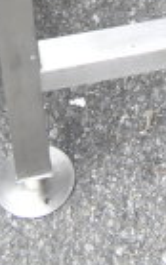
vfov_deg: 9.3
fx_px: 1309
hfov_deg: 6.9
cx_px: 384
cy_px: -514
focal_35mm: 181
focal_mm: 18
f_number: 4.5
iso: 200
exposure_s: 1/80
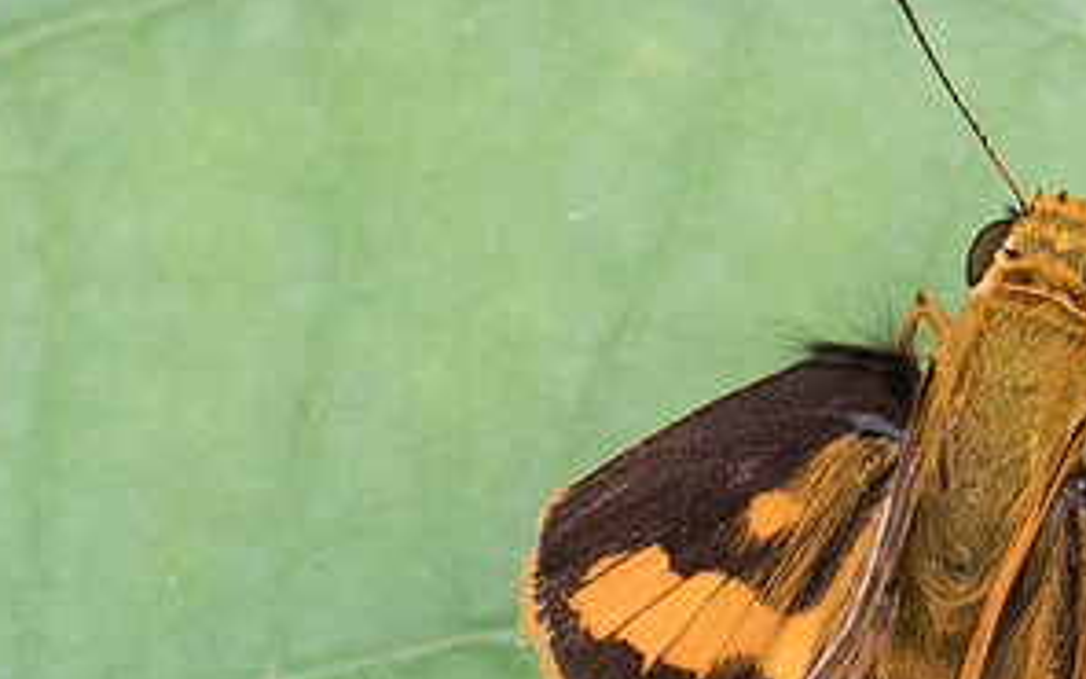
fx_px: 38683
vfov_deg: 1.0
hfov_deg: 1.6
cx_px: 958
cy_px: 716
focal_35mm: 1307
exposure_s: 1/250
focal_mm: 150
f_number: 7.1
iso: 1000
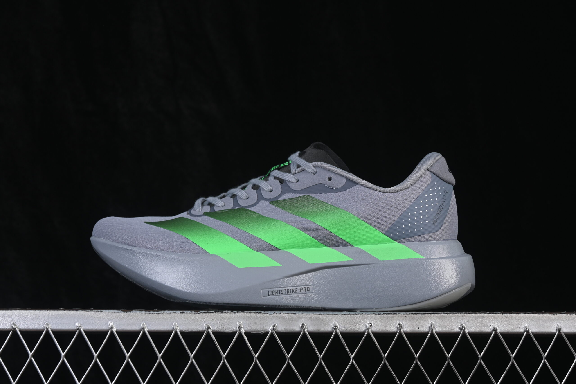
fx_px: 1200
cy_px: 192
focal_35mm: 75
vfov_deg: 18.2
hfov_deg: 27.0
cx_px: 288
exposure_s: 1/60
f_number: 8
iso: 160
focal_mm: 50
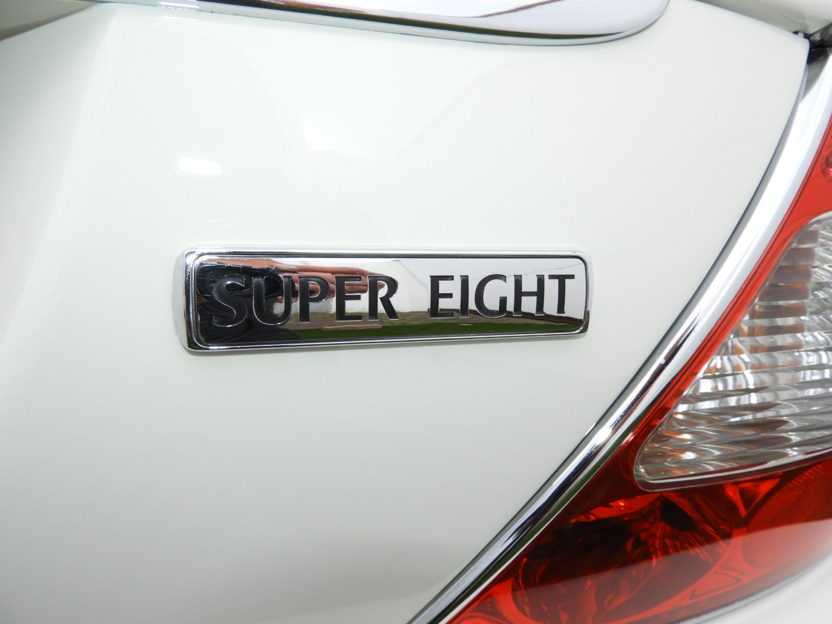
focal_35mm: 24
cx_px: 416
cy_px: 312
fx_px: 577
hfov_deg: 71.6
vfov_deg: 56.8
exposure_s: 1/250
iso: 100
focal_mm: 4.3
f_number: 3.3
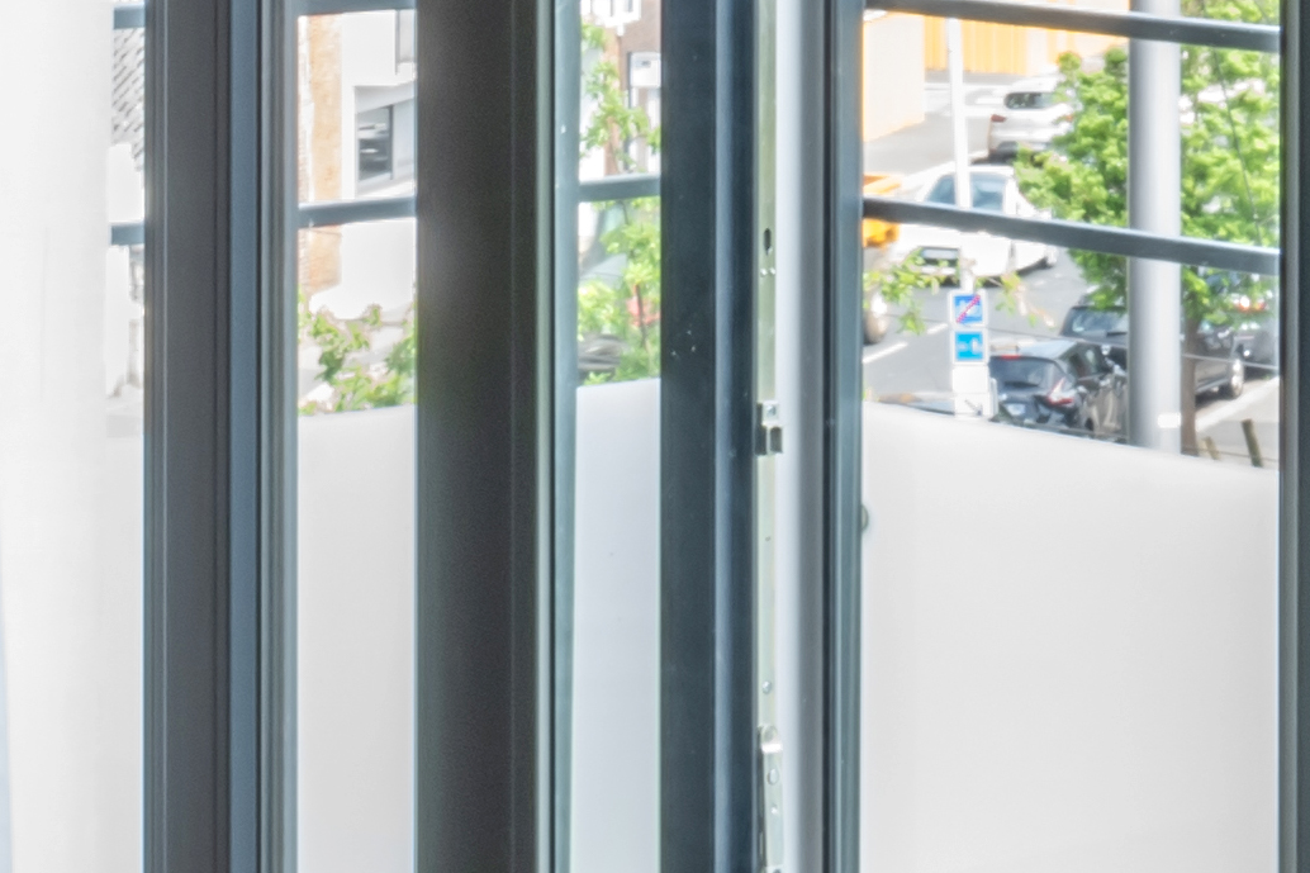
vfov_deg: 7.2
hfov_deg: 10.8
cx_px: -84
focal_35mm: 189
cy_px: -35
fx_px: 6876
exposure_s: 1/6
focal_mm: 24
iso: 200
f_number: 16
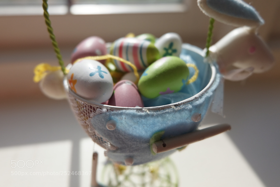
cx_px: 140
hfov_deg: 69.4
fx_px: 202
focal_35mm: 26
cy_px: 94
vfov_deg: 49.6
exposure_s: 1/2700
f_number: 3.6
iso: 400
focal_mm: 17.5
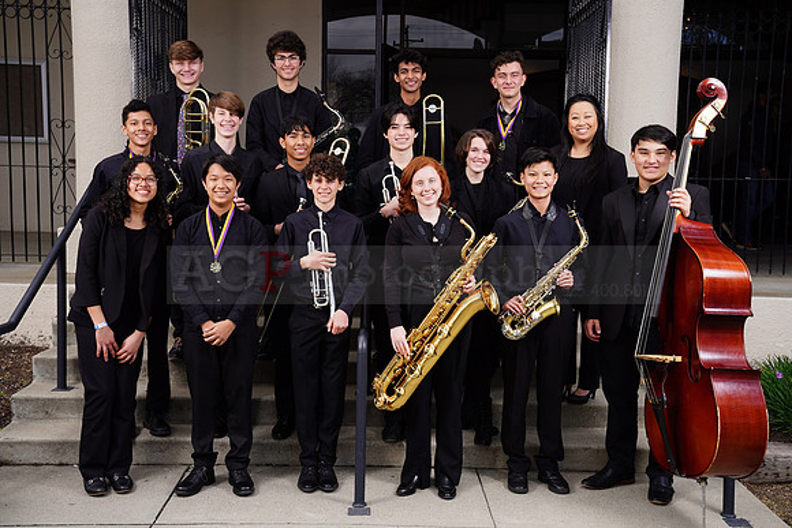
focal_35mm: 43
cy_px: 264
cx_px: 396
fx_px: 946
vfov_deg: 31.2
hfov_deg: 45.4
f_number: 7.1
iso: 100
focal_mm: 43
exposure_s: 1/200
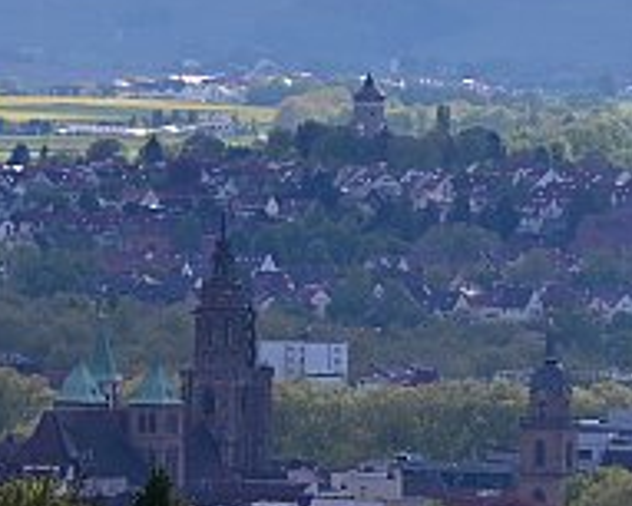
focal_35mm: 794
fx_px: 14859
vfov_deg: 2.0
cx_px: 890
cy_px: 380
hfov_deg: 2.4
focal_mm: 135
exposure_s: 1/250
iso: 64
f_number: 9
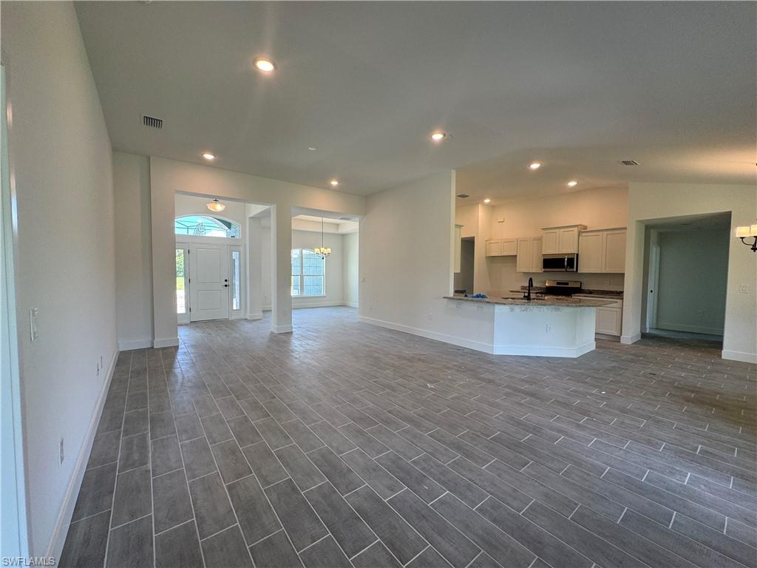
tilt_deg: -2.9
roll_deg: -0.9
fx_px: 306
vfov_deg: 85.7
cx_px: 378
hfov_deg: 102.1
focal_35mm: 14
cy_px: 284
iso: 80
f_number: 2.2
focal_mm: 2.22
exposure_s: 1/120
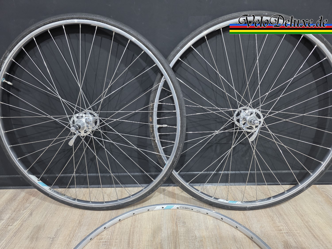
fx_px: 221
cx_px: 166
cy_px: 124
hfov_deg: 73.9
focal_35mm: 23
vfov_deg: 58.9
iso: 500
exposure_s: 1/100
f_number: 1.7
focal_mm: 6.3
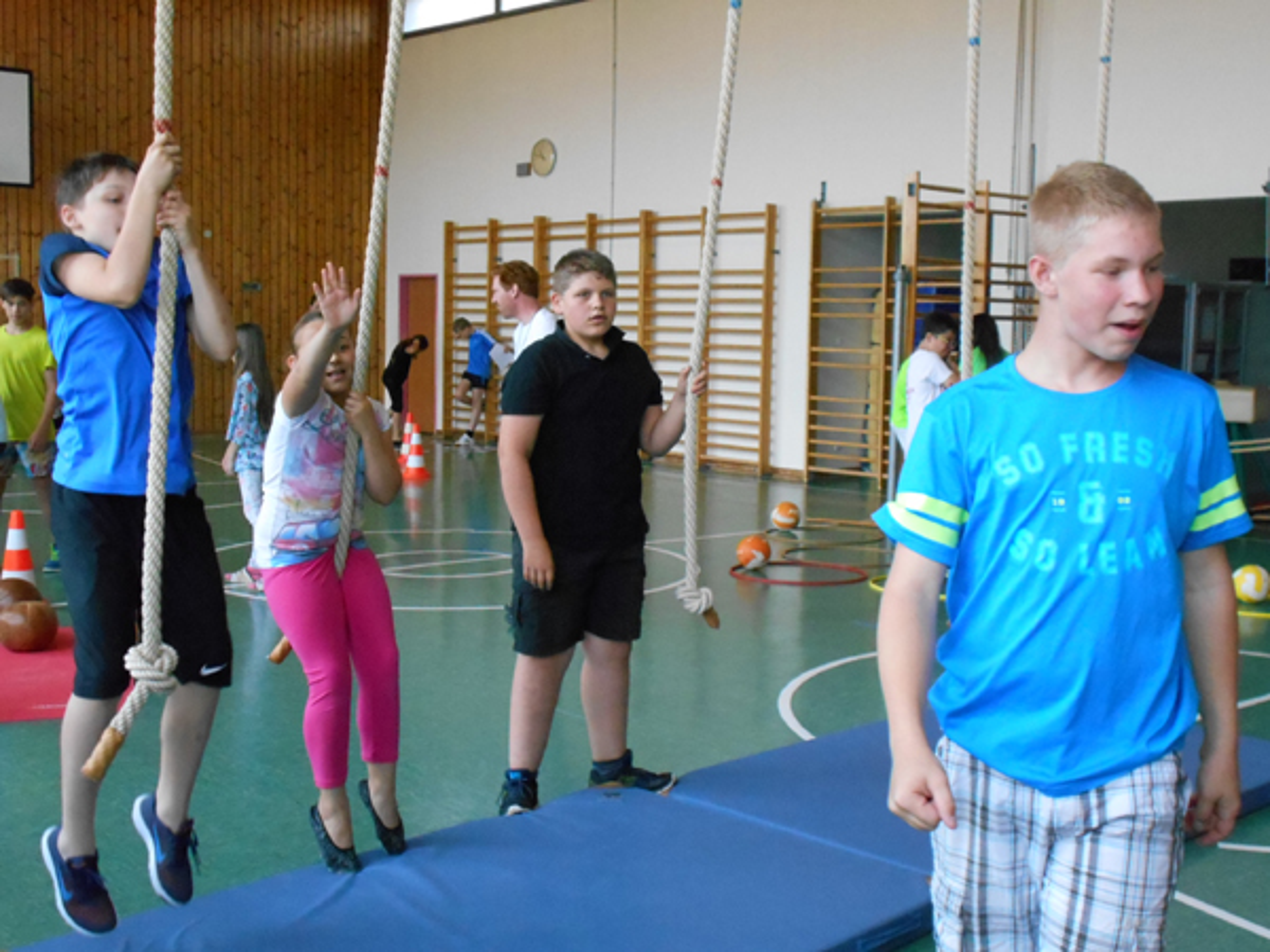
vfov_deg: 32.9
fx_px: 1614
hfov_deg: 42.9
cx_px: 635
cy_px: 476
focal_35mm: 44
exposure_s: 1/250
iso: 800
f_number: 4.2
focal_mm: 7.7
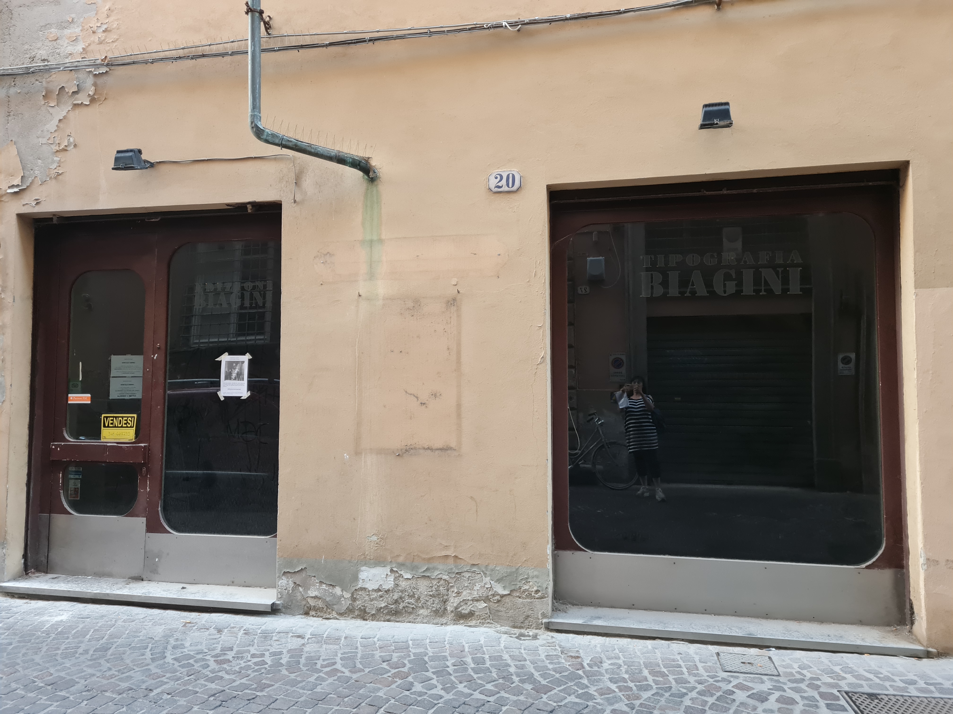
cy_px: 357
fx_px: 716
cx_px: 476
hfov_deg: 67.3
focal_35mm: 26
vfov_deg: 53.1
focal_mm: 5.4
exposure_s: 1/50
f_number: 1.8
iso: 500
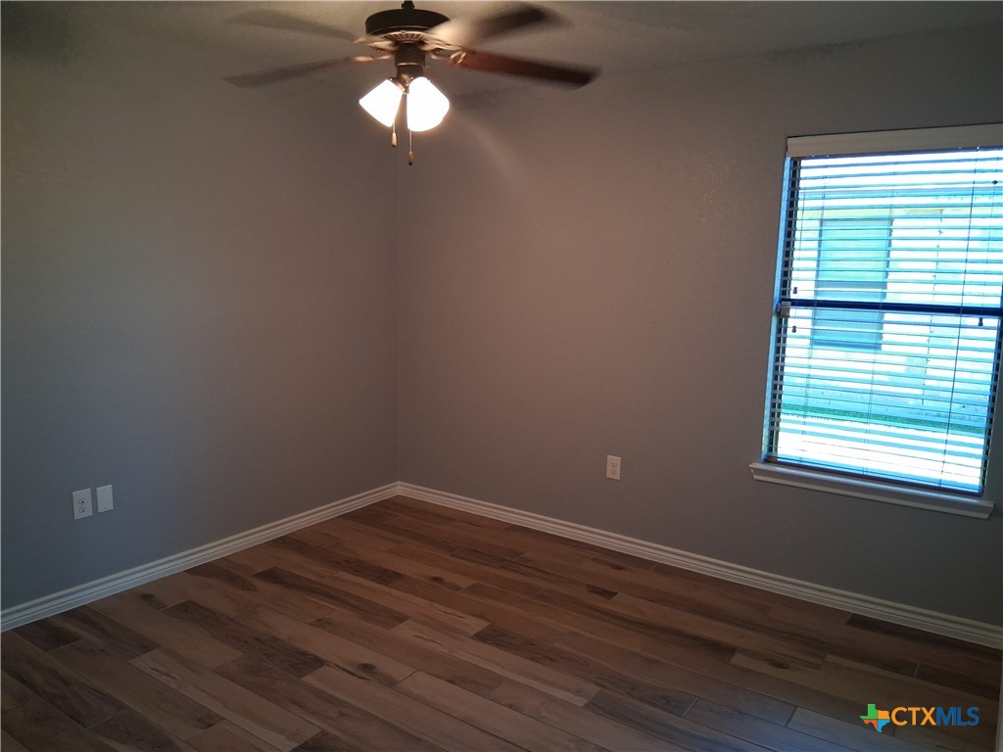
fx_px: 753
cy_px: 376
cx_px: 502
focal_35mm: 26
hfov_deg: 67.3
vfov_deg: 53.1
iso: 320
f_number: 1.8
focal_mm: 3.98
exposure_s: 1/60
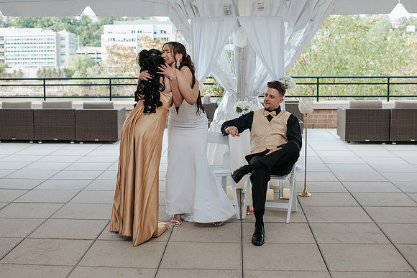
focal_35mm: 50
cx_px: 187
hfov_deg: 39.2
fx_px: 584
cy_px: 116
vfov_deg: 26.7
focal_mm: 35
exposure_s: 1/160
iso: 100
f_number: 2.8
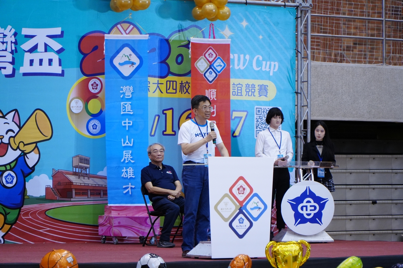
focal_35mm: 158
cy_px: 134
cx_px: 202
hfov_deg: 13.0
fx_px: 1763
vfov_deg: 8.7
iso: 2000
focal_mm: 105
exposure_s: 1/160
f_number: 4
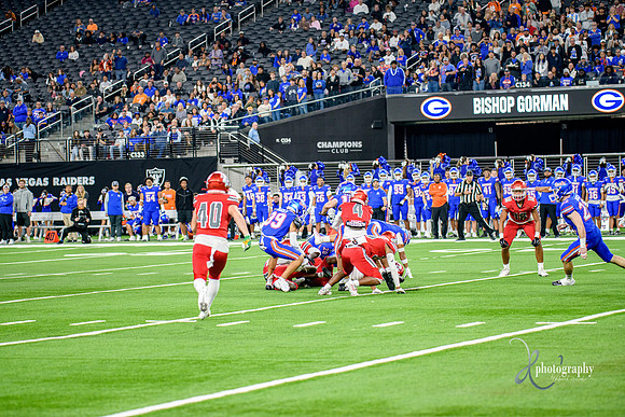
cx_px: 312
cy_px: 208
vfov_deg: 11.0
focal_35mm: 125
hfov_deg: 16.4
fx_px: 2171
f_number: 2.8
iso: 1250
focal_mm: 125
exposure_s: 1/400
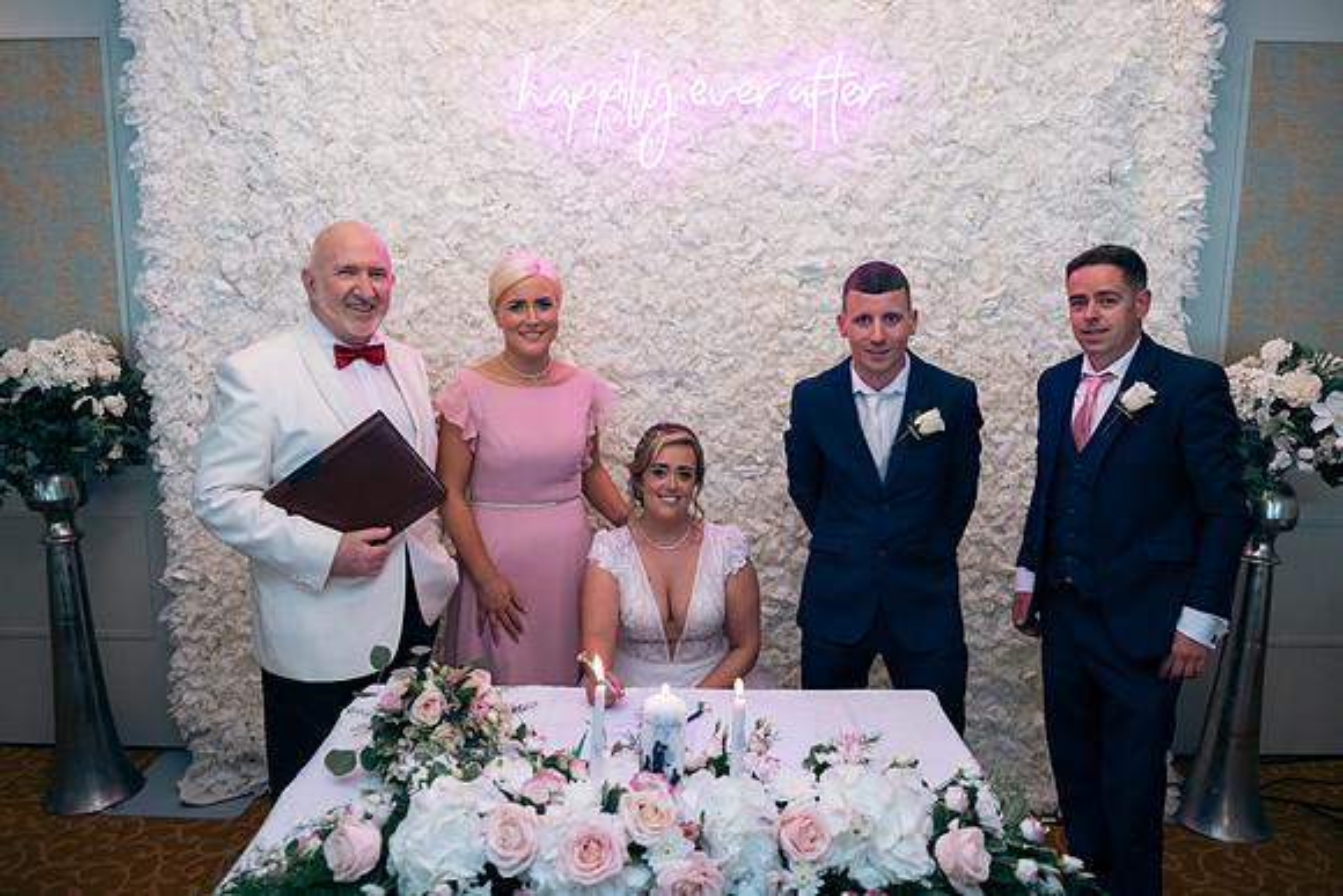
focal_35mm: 27
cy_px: 448
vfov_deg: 48.0
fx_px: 1007
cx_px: 672
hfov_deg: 67.4
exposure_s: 1/160
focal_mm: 27
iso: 640
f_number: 3.5
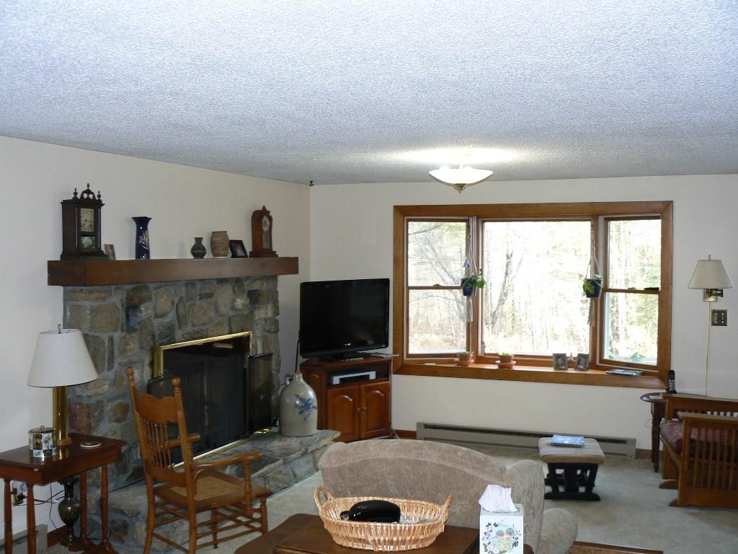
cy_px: 277
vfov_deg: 39.7
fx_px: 768
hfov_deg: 51.4
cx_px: 369
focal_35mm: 36
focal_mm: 6
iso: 125
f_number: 2.8
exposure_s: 1/30
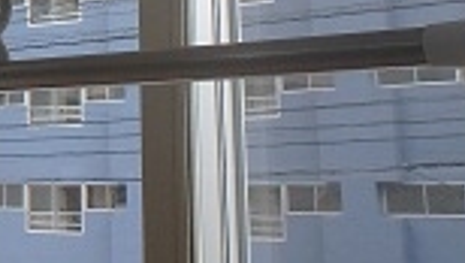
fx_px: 1173
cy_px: -112
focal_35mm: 95
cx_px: -124
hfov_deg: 20.6
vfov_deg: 12.3
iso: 125
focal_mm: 3.7
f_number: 3.5
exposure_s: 1/125
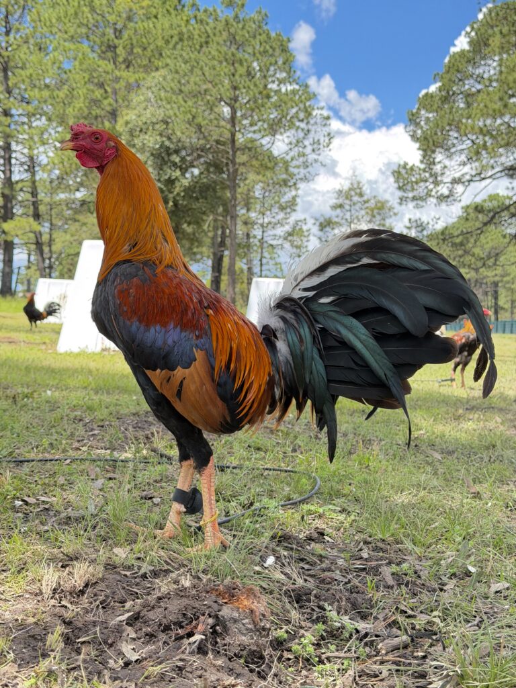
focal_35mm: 48
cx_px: 258
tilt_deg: -0.1
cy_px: 344
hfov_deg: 30.3
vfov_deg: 39.7
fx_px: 954
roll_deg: -1.0
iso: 80
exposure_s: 1/592
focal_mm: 6.76
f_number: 1.78
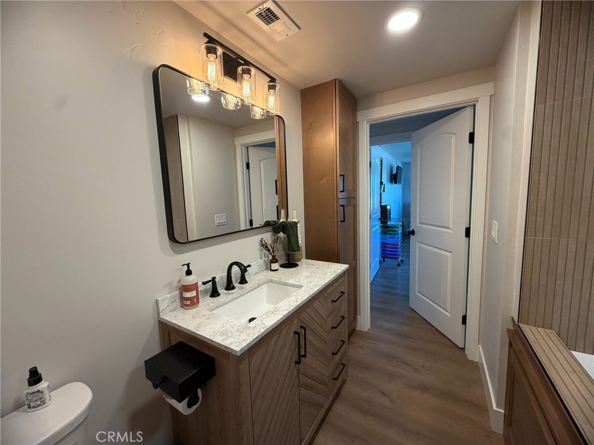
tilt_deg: -7.1
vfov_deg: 85.7
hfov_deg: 102.1
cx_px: 297
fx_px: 240
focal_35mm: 14
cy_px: 222
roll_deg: +2.2
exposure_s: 1/120
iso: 250
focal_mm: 2.22
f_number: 2.2
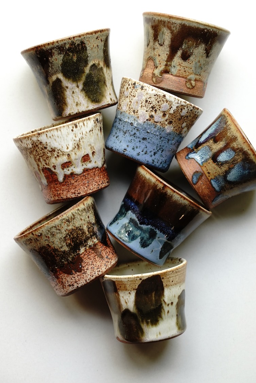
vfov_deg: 24.7
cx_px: 134
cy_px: 171
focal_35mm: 82
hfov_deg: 16.7
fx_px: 874
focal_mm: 72
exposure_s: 1/100
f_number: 6.3
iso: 500
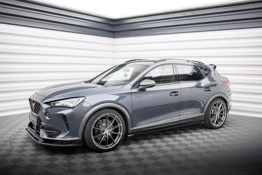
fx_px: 256
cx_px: 131
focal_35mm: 35
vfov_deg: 37.7
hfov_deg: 54.2
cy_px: 88
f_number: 2.5
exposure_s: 1/100
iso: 500
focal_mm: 35
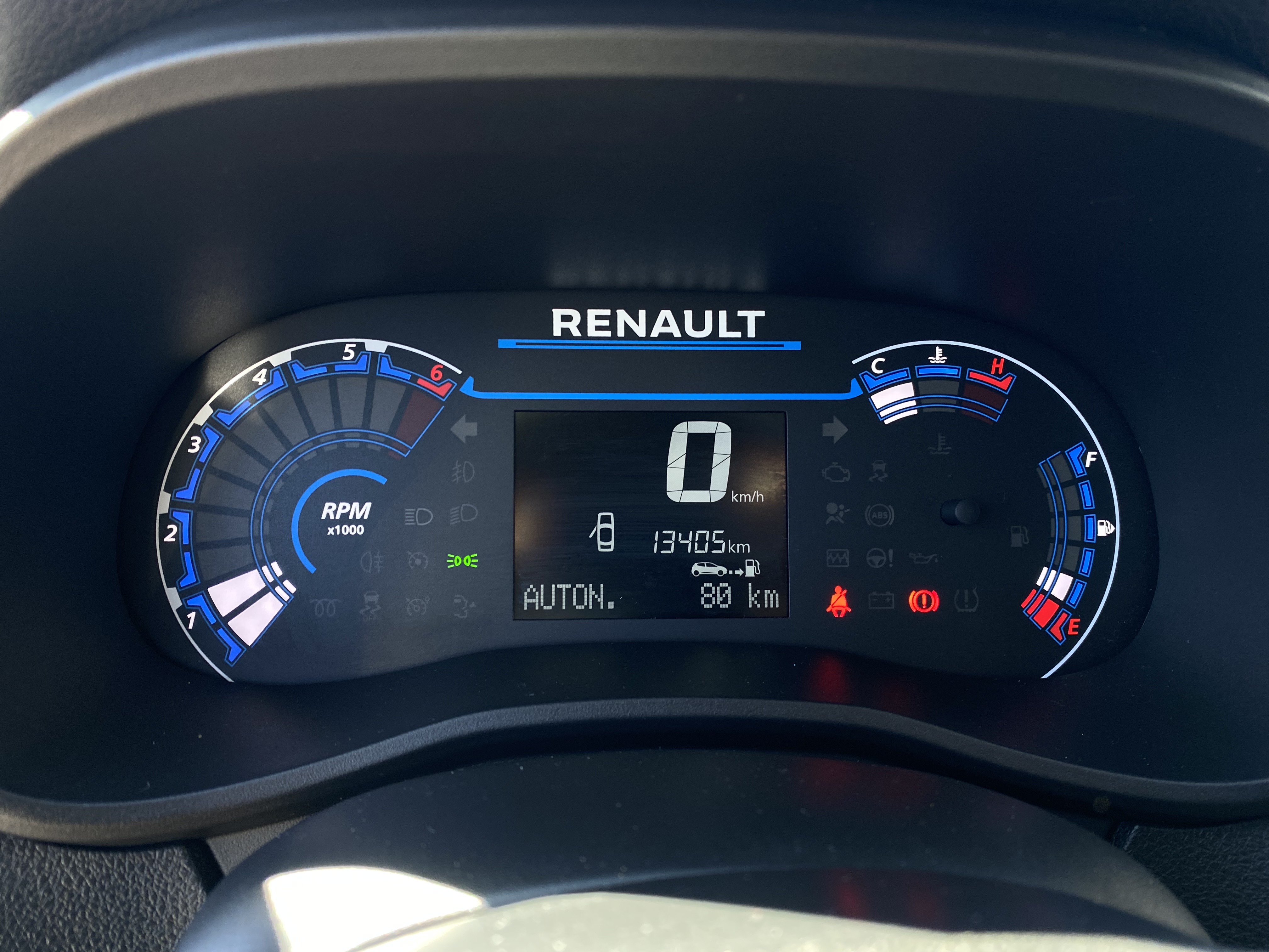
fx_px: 953
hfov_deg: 67.3
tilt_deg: -19.6
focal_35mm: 26
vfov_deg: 53.1
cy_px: 476
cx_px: 634
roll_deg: -2.7
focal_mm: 4.25
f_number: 1.8
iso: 100
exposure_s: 1/100
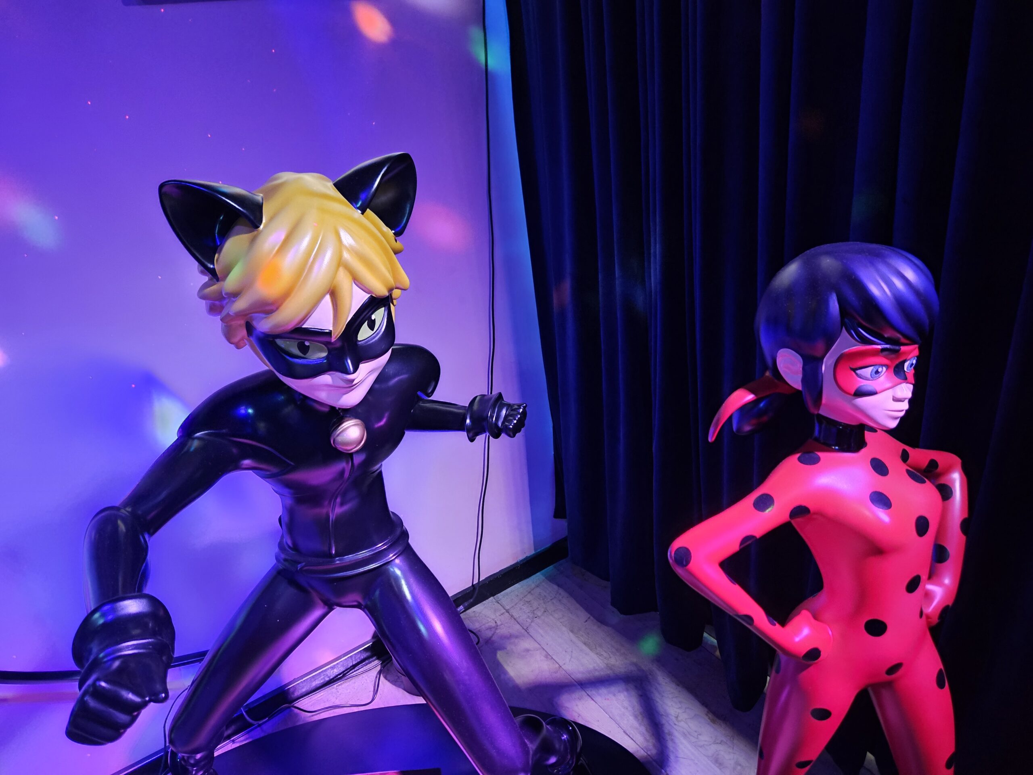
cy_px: 388
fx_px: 686
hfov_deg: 73.9
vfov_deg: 58.9
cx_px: 516
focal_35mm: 23
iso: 640
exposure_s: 1/26
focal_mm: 5.4
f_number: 1.8
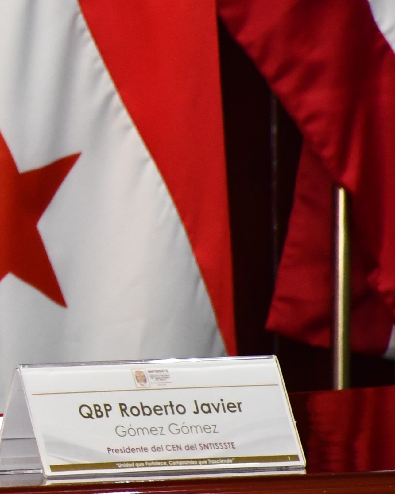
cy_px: 159
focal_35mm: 682
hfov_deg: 2.3
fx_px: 9967
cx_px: -433
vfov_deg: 2.8
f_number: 5.6
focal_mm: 140
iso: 1800
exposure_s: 1/60
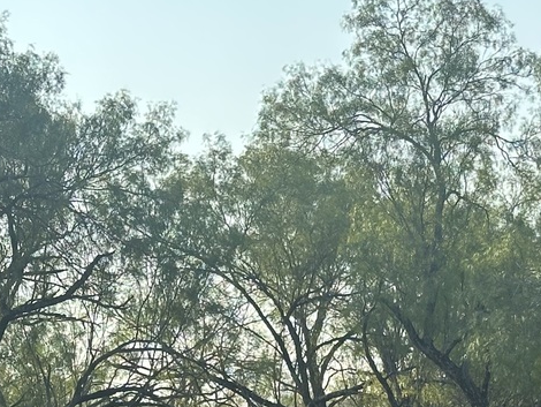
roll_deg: -0.1
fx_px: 2299
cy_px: 548
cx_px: 482
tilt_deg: -1.3
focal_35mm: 147
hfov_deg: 13.3
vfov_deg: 9.9
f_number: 1.78
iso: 64
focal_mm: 6.86
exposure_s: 1/1133
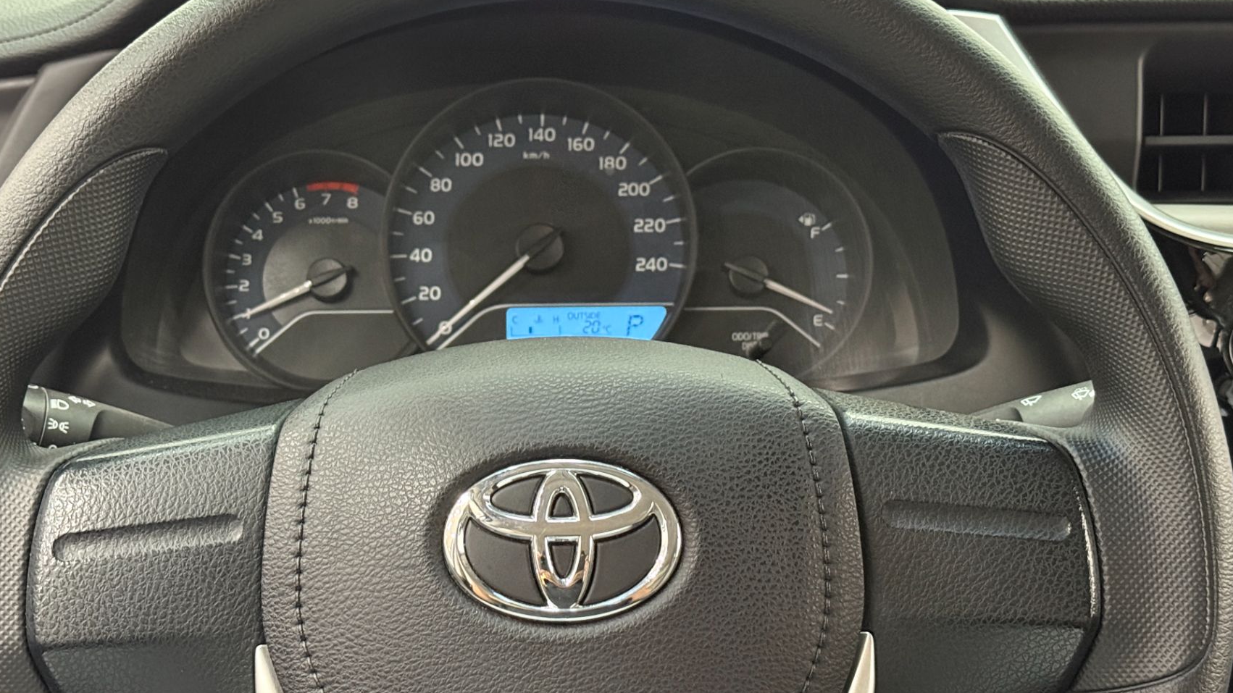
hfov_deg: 35.4
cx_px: 564
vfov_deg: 20.4
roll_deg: -0.8
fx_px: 1929
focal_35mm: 59
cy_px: 400
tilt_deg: -16.5
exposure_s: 1/30
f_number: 1.78
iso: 640
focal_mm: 6.76
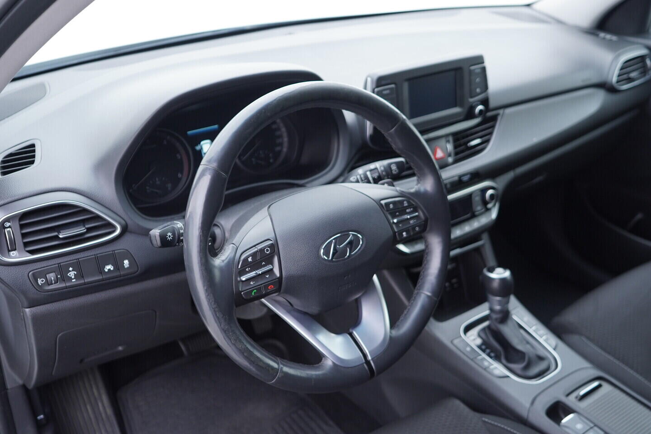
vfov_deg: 36.9
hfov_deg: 53.1
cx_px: 326
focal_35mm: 36
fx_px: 651
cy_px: 217
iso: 250
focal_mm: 24
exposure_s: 1/40
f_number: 2.8
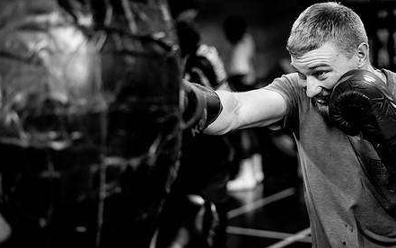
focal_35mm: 67
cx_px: 212
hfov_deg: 30.6
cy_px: 115
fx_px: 723
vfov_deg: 19.4
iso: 4000
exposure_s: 1/500
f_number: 1.8
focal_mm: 50
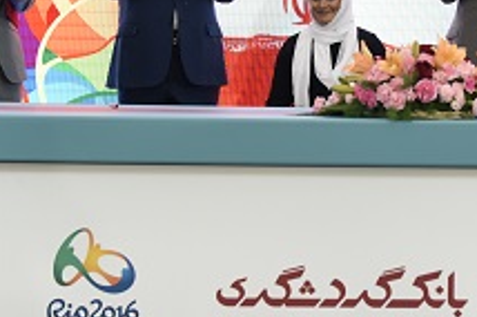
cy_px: 67
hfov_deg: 25.3
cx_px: 381
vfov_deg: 17.1
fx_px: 1045
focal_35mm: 79
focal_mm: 38
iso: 1250
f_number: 3.5
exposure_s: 1/80
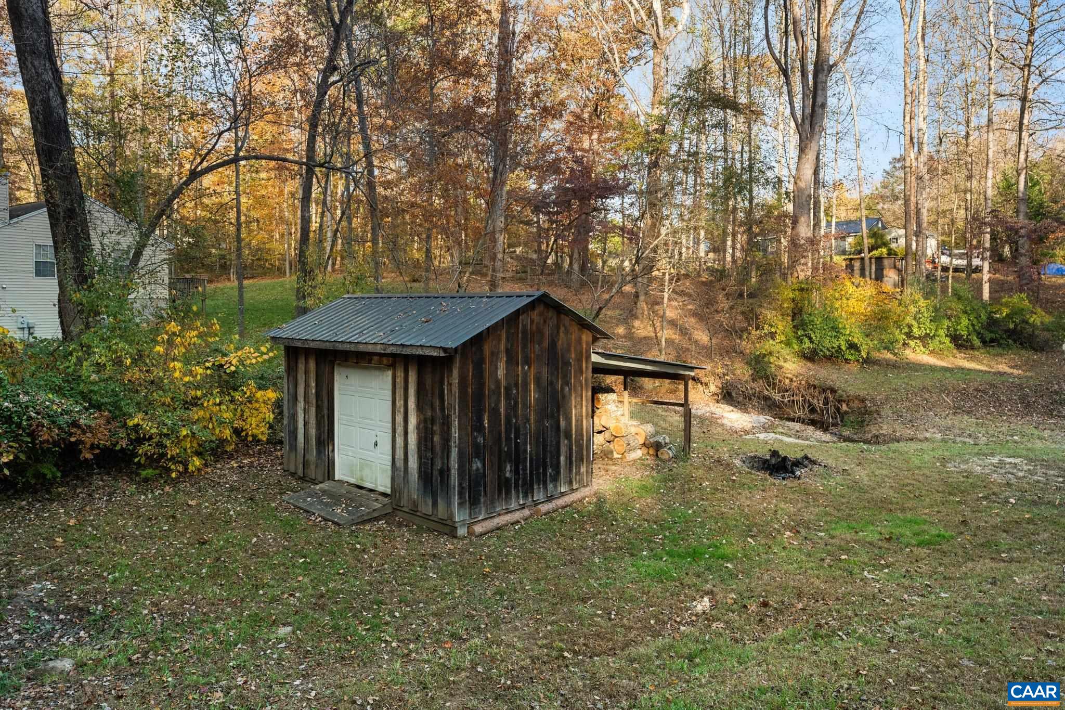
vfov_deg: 53.1
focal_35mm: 24
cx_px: 532
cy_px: 355
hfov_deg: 73.7
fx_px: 710
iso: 1000
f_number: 7.1
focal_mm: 24
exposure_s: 1/160
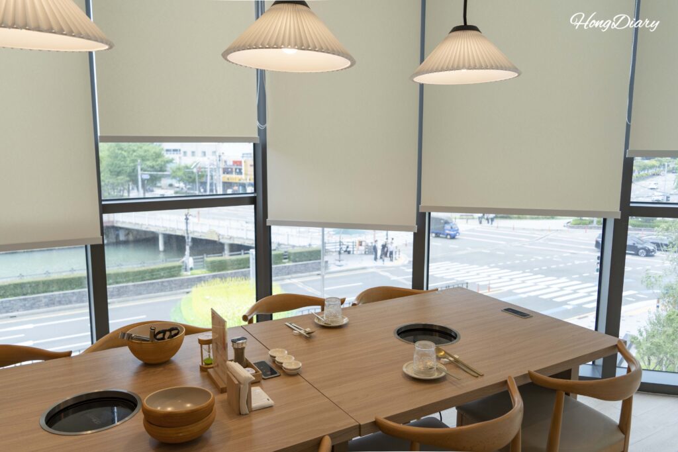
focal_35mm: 28
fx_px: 527
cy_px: 226
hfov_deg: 65.5
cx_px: 339
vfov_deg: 46.4
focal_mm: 28
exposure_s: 1/160
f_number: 4
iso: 160
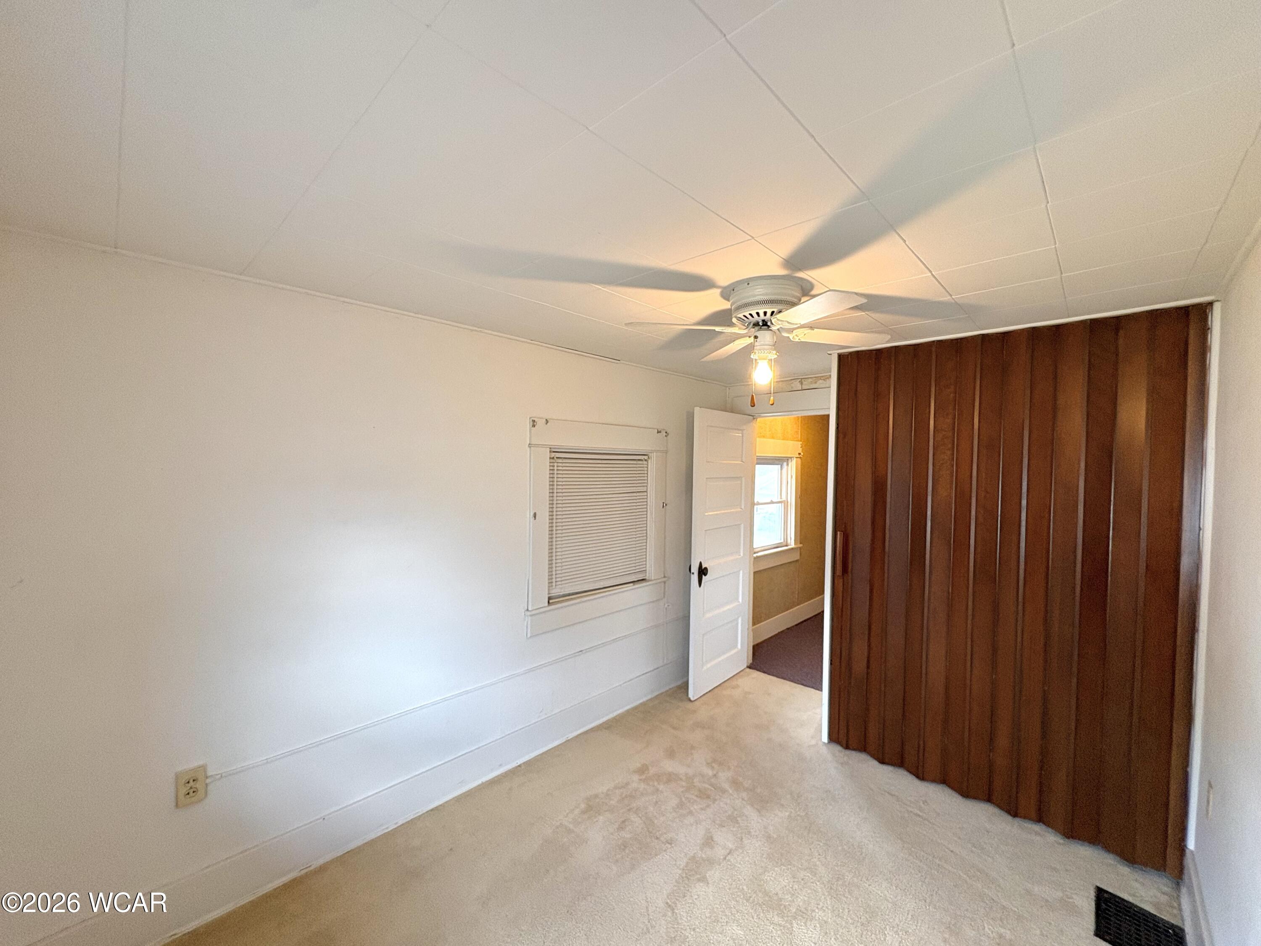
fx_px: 510
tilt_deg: -1.3
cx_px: 630
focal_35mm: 14
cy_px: 473
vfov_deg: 85.7
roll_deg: -0.7
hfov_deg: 102.1
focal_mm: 2.22
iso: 200
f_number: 2.2
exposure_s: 1/60
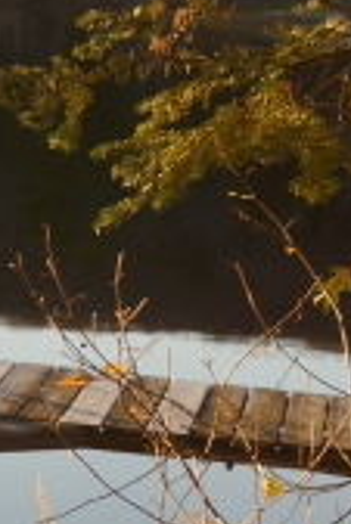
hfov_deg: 6.4
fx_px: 2846
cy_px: 412
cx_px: -719
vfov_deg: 10.5
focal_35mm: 195
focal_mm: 22
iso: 100
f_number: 4.5
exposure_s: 1/100
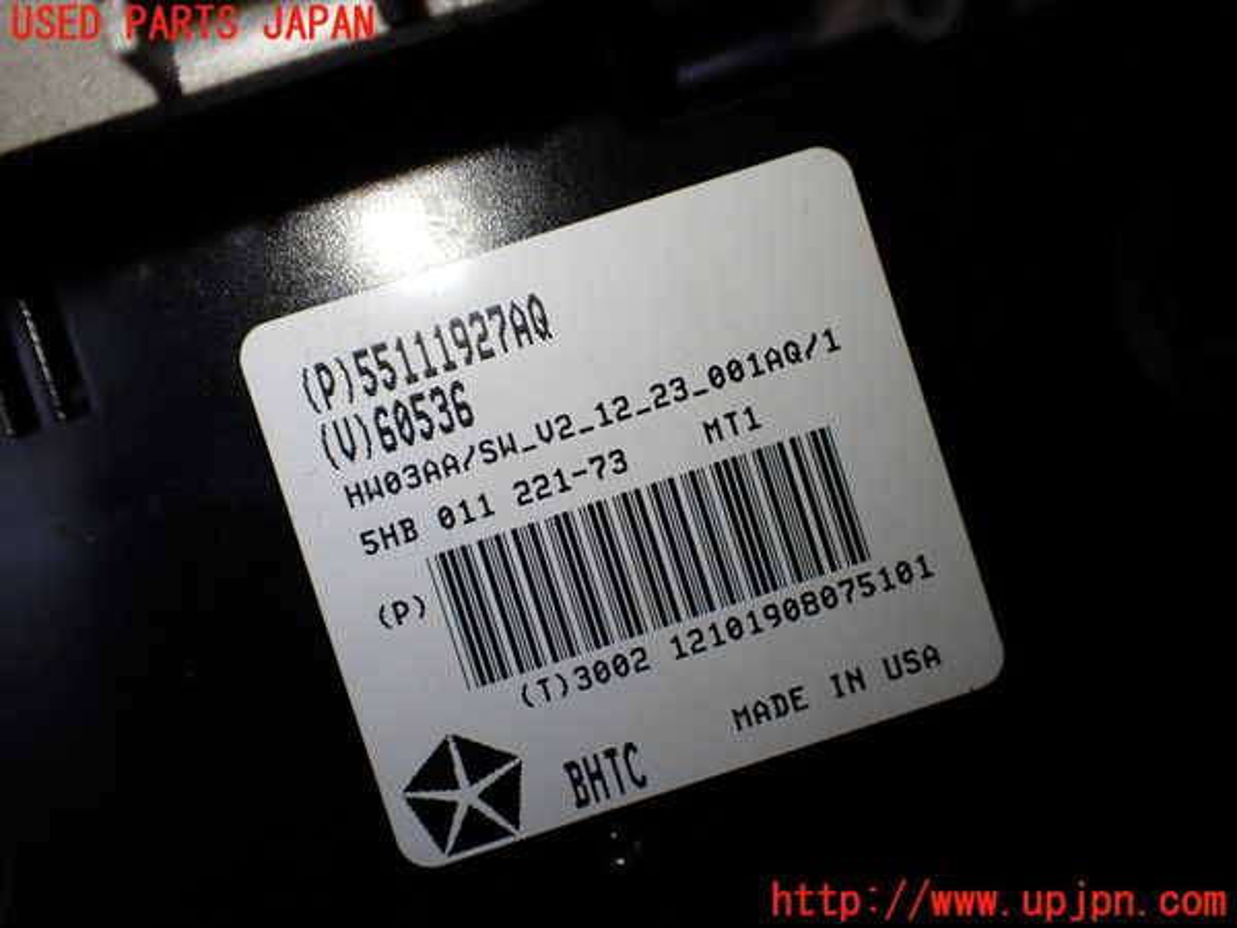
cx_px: 618
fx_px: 1072
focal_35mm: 30
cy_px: 464
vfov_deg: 46.8
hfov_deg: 60.0
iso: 100
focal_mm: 5.4
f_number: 2.3
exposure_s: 1/250
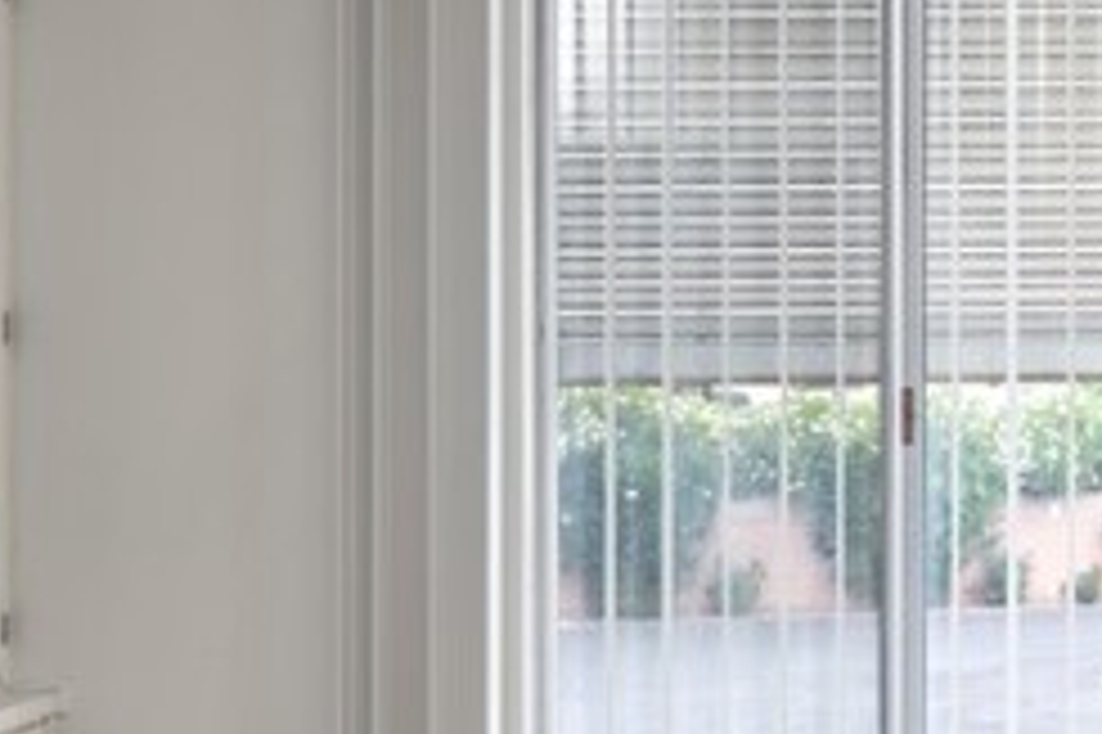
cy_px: 444
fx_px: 2049
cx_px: 769
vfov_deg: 20.3
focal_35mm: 67
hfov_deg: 29.8
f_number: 6.3
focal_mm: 16
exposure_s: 1/2.5
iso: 200
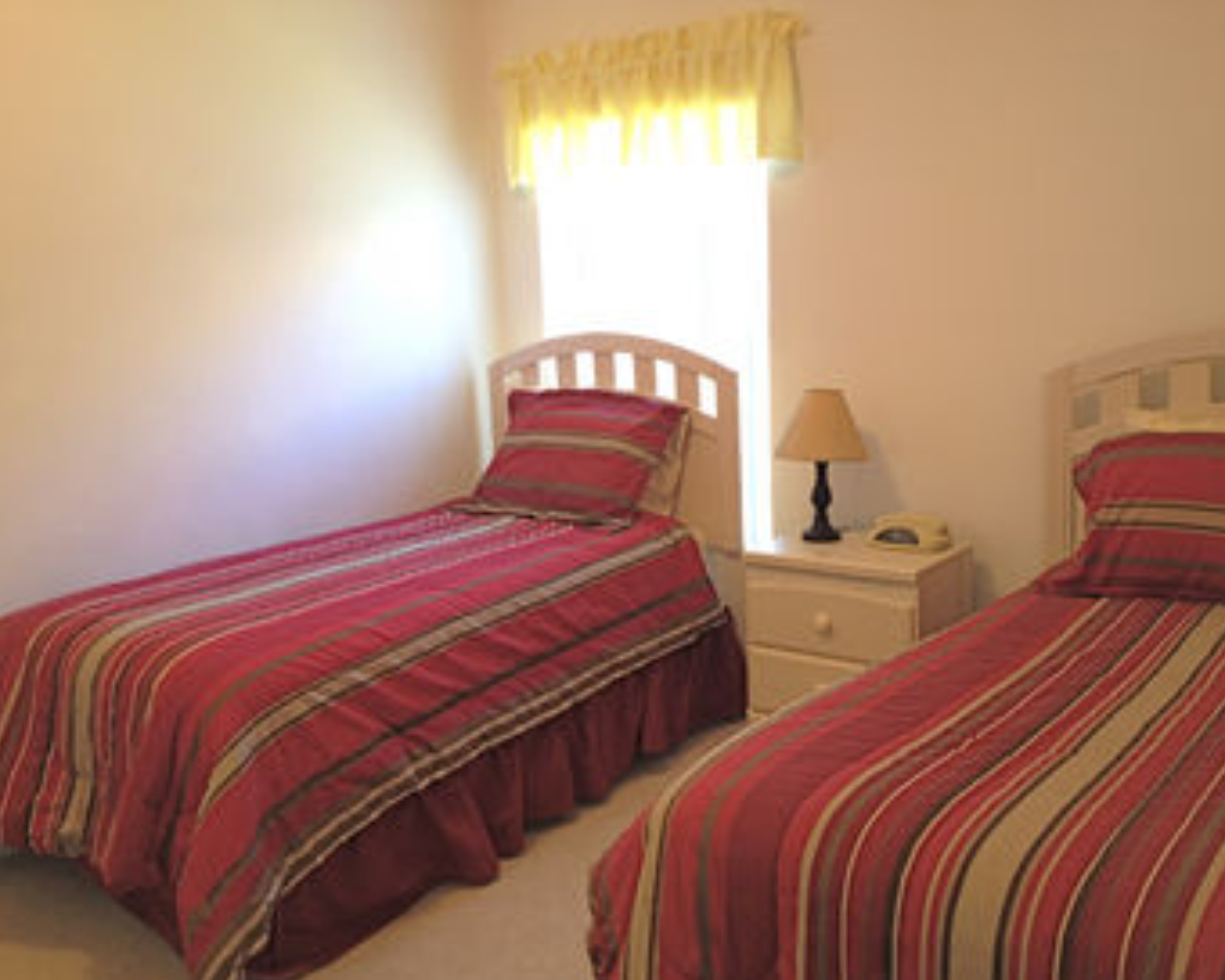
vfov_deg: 40.1
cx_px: 631
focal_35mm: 37
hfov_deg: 49.1
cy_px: 490
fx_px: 1341
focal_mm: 4.28
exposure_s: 1/20
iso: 80
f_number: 2.4
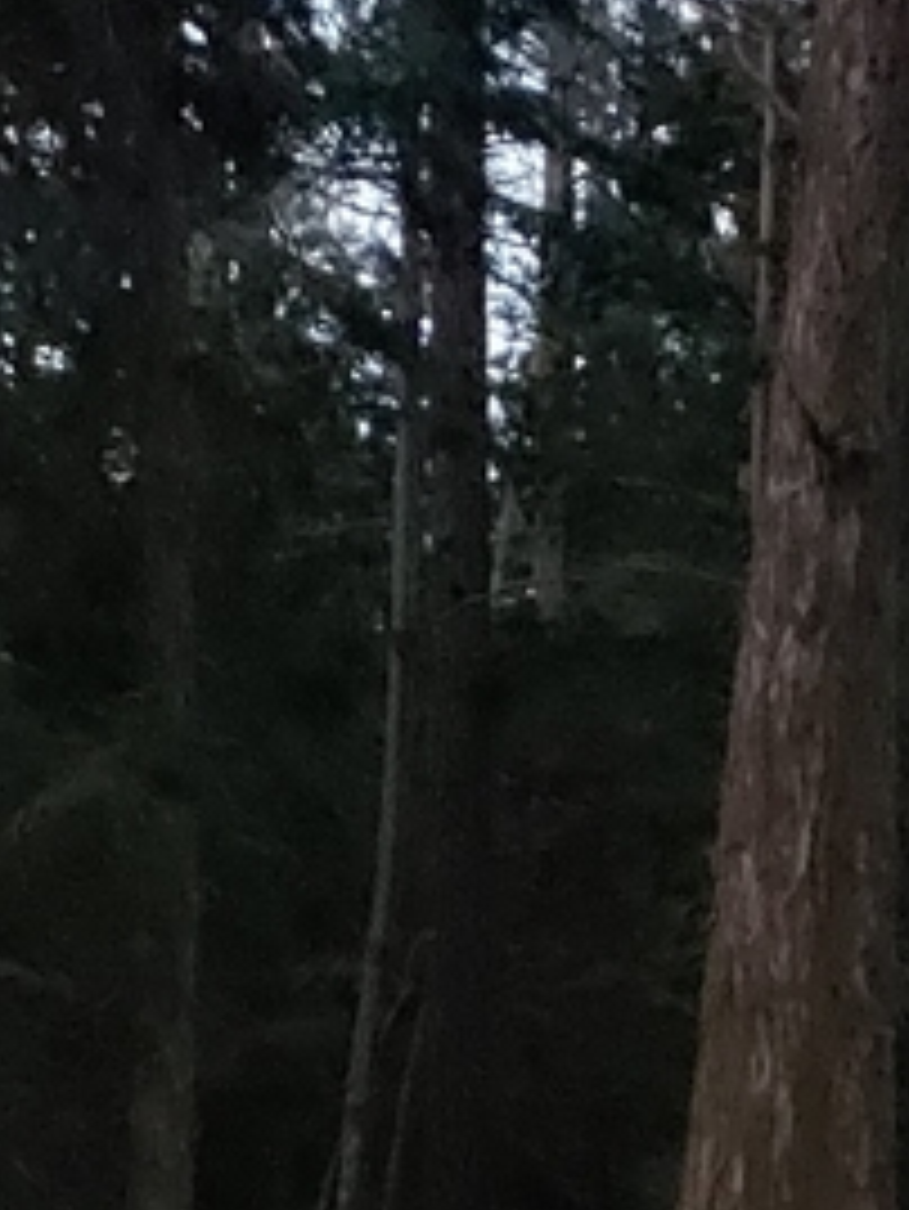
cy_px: 1750
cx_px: 1476
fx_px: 4058
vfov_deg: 15.8
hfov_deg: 12.0
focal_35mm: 116
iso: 1250
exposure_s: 1/10
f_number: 1.5
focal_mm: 4.3
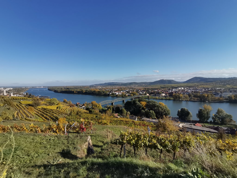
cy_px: 89
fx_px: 116
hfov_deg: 91.0
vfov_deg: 74.7
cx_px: 118
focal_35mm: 17
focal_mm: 1.78
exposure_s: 1/1684
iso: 50
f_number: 2.4
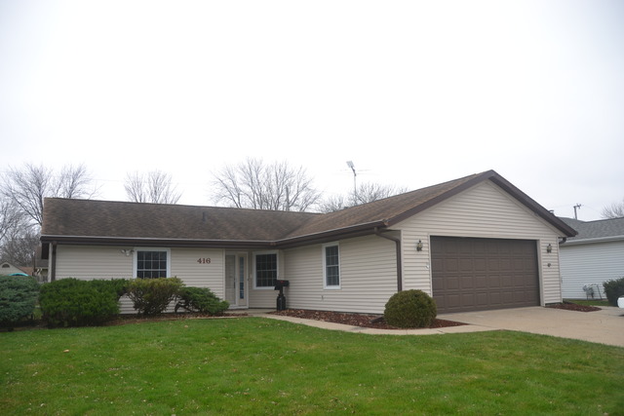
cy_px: 208
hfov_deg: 67.4
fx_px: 468
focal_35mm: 27
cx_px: 312
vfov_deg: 48.0
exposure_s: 1/125
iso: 110
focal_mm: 18
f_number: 4
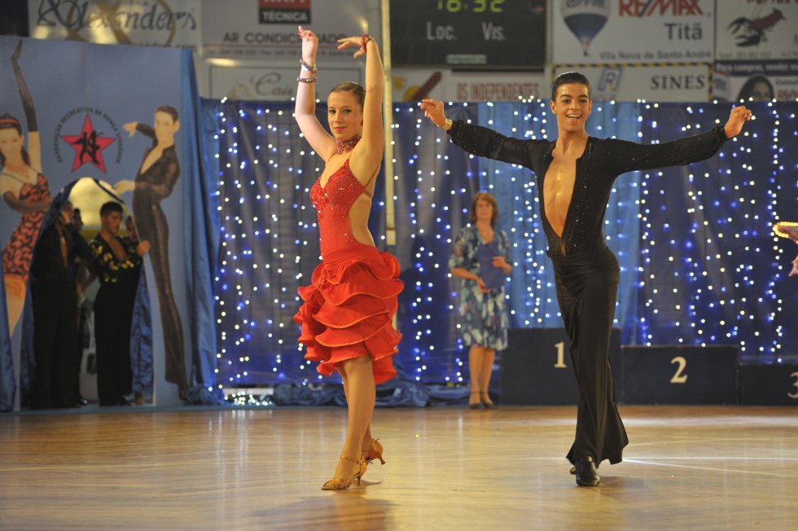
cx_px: 399
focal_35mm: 135
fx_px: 2990
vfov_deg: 10.1
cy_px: 266
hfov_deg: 15.2
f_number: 4.8
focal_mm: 135
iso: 1600
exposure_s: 1/100
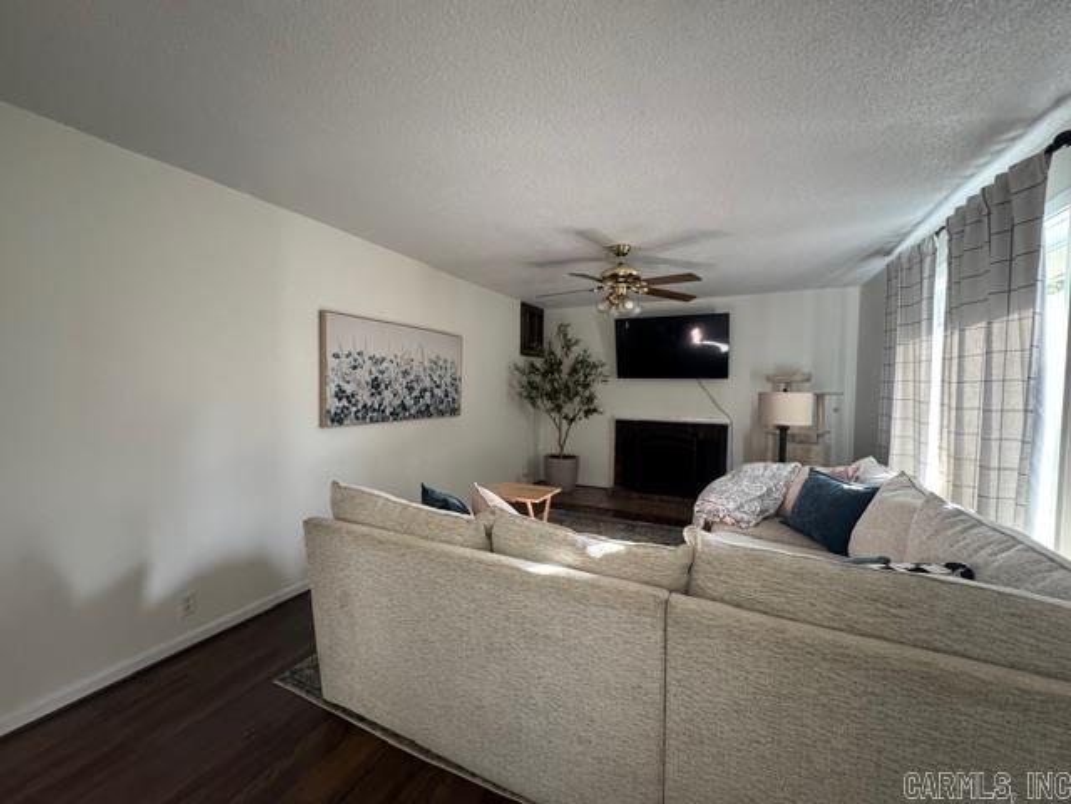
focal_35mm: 14
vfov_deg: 85.7
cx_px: 536
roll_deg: +0.0
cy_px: 402
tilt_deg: -2.1
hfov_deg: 102.1
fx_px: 433
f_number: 2.2
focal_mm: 2.22
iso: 320
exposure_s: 1/120
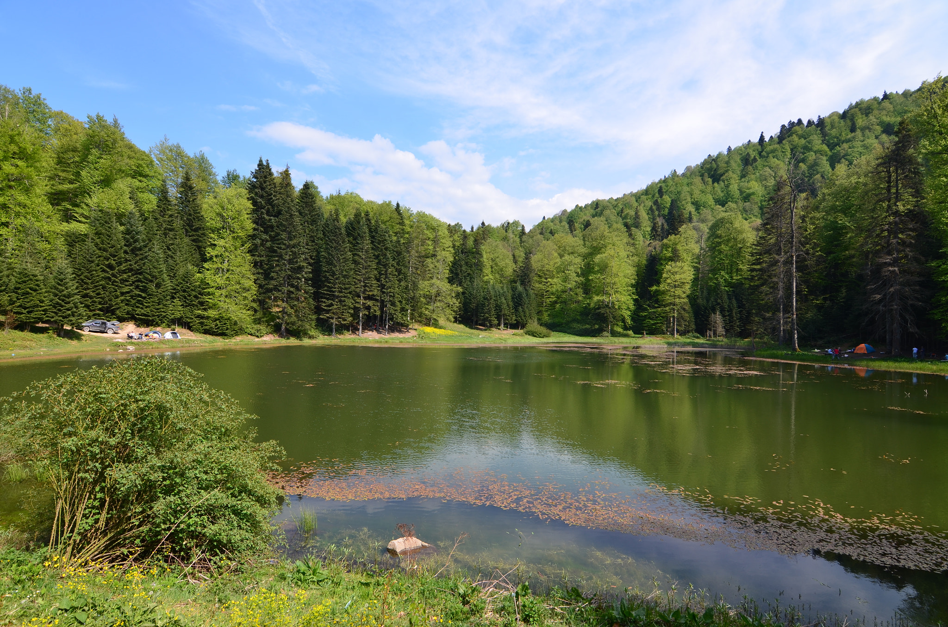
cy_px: 314
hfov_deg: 95.1
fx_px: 434
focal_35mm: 16
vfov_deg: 71.8
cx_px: 474
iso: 100
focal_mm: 11
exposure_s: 1/200
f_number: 7.1
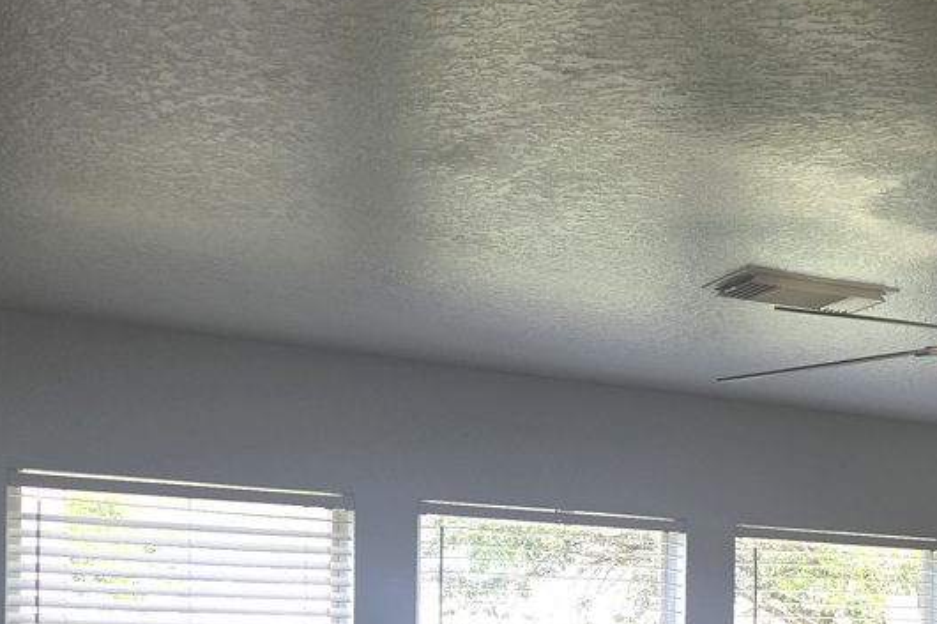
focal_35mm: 65
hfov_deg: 28.7
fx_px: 1691
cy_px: 673
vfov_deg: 20.0
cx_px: 978
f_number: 1.8
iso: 32
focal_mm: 5.4
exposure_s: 1/120
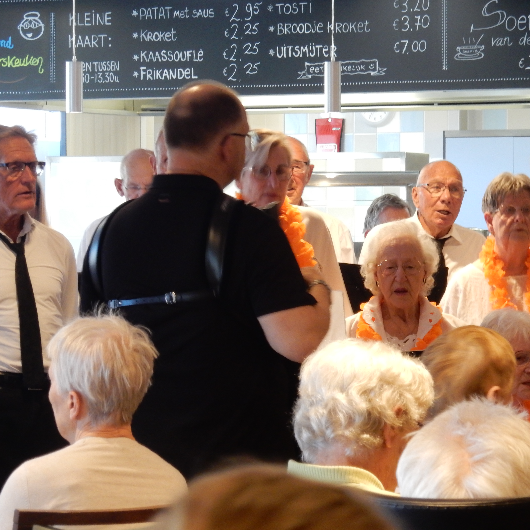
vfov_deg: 9.0
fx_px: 3361
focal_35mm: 194
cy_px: 265
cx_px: 240
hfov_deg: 9.0
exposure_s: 1/10
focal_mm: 29.2
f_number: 6
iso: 400
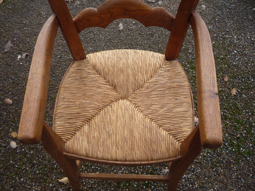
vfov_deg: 46.8
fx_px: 221
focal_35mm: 30
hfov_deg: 60.0
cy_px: 96
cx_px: 128
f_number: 4
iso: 100
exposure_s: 1/200
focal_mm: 5.2
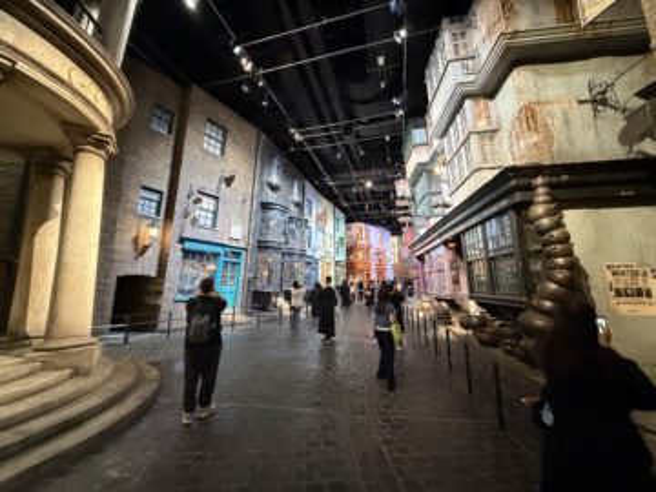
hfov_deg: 102.1
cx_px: 328
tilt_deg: +8.8
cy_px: 246
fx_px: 265
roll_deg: -0.1
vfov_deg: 85.7
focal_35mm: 14
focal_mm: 2.22
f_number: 2.2
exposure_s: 1/33
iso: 1250
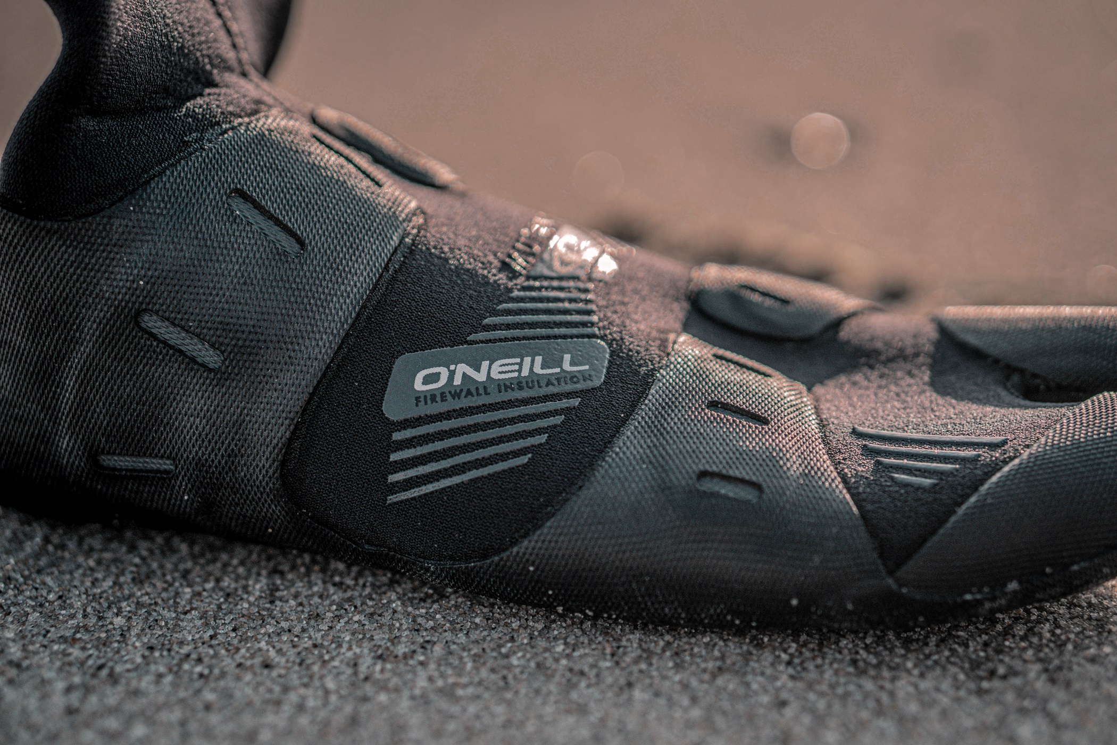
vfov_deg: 18.2
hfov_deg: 27.0
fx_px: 2327
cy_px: 372
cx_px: 558
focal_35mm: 75
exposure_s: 1/2500
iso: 200
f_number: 2.2
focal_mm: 50
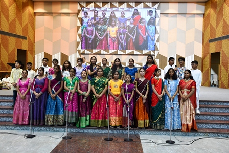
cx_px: 114
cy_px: 76
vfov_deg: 38.9
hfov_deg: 55.8
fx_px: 216
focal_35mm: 34
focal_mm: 23
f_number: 4
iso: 640
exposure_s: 1/60
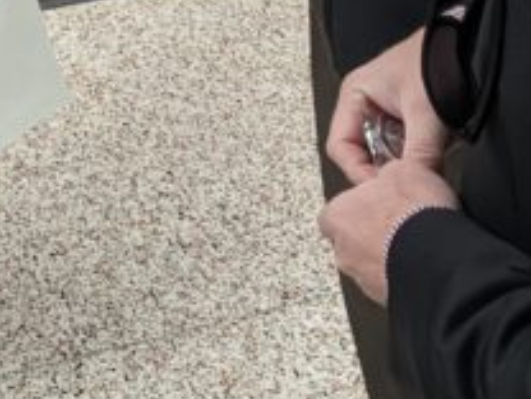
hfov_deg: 13.9
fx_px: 2040
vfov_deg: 10.4
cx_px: -271
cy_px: -356
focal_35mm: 133
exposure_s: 1/40
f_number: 1.8
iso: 72
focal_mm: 4.44
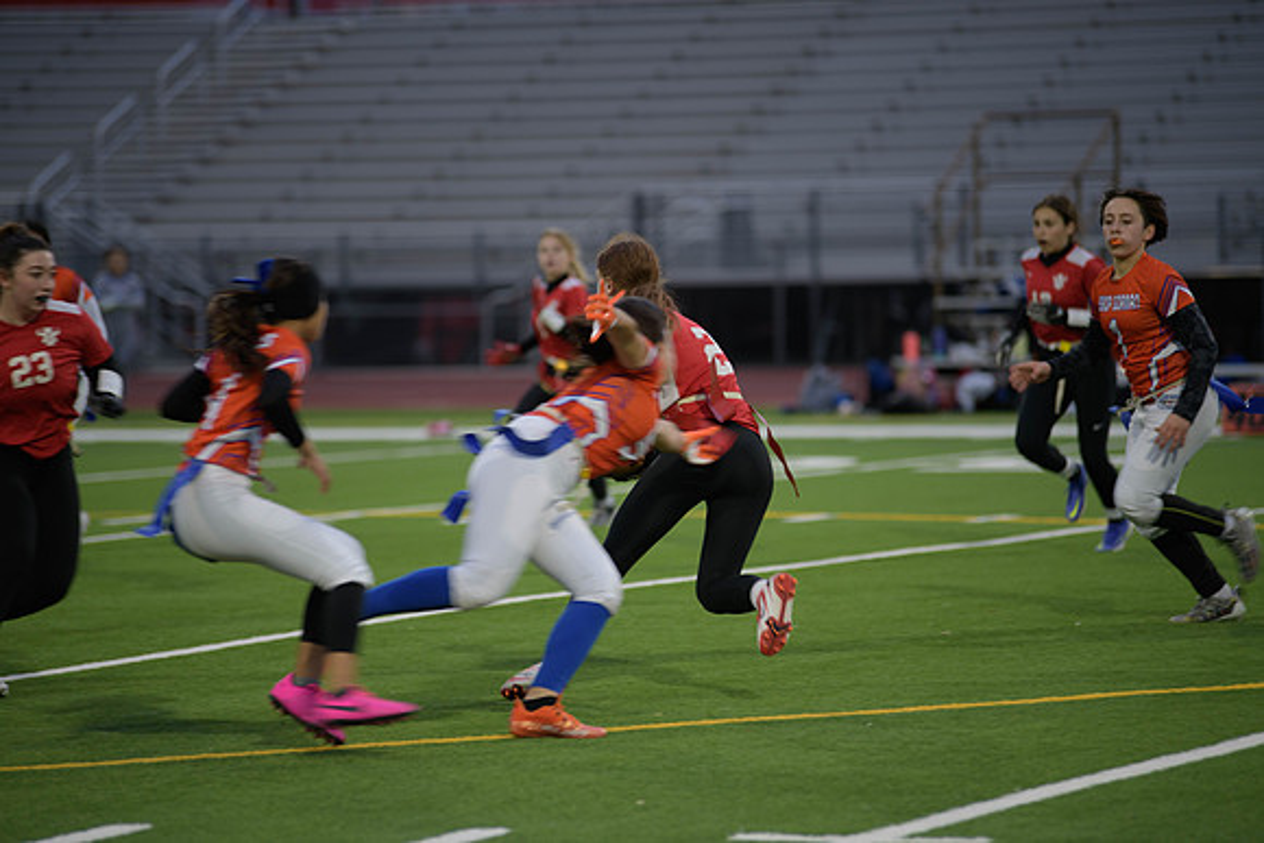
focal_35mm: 200
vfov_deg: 6.9
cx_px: 632
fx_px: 7024
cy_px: 422
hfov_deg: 10.3
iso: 360
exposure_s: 1/200
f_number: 2.8
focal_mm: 200
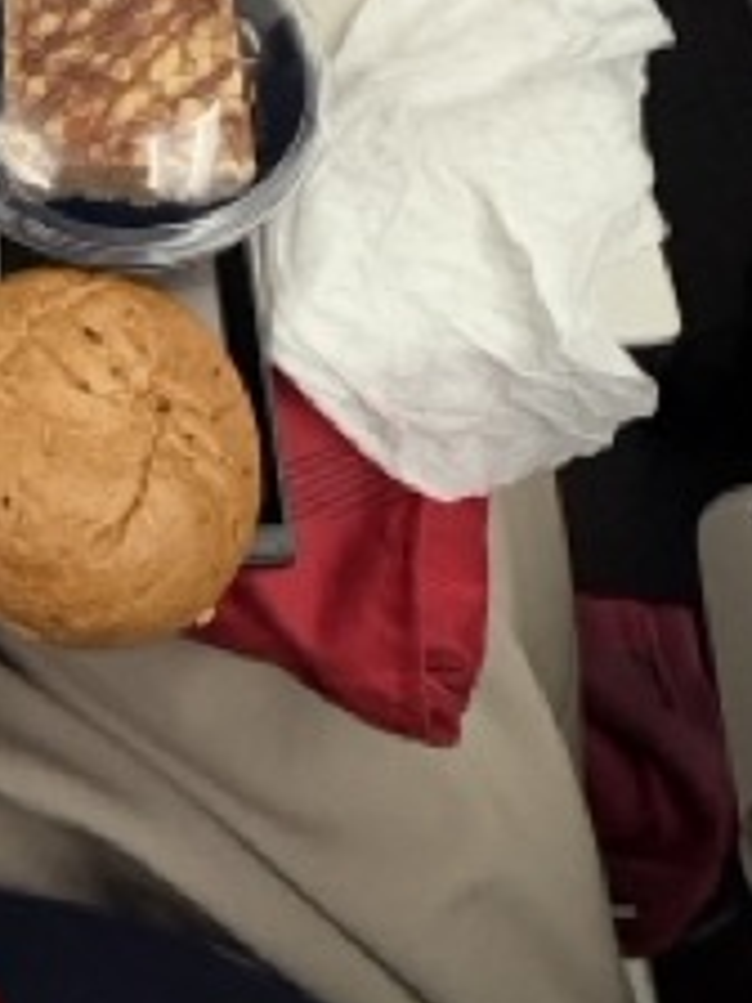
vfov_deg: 39.8
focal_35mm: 40
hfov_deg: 31.7
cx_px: -81
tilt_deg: -65.8
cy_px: -49
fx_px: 1159
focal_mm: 2.22
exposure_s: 1/33
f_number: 2.2
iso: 1000
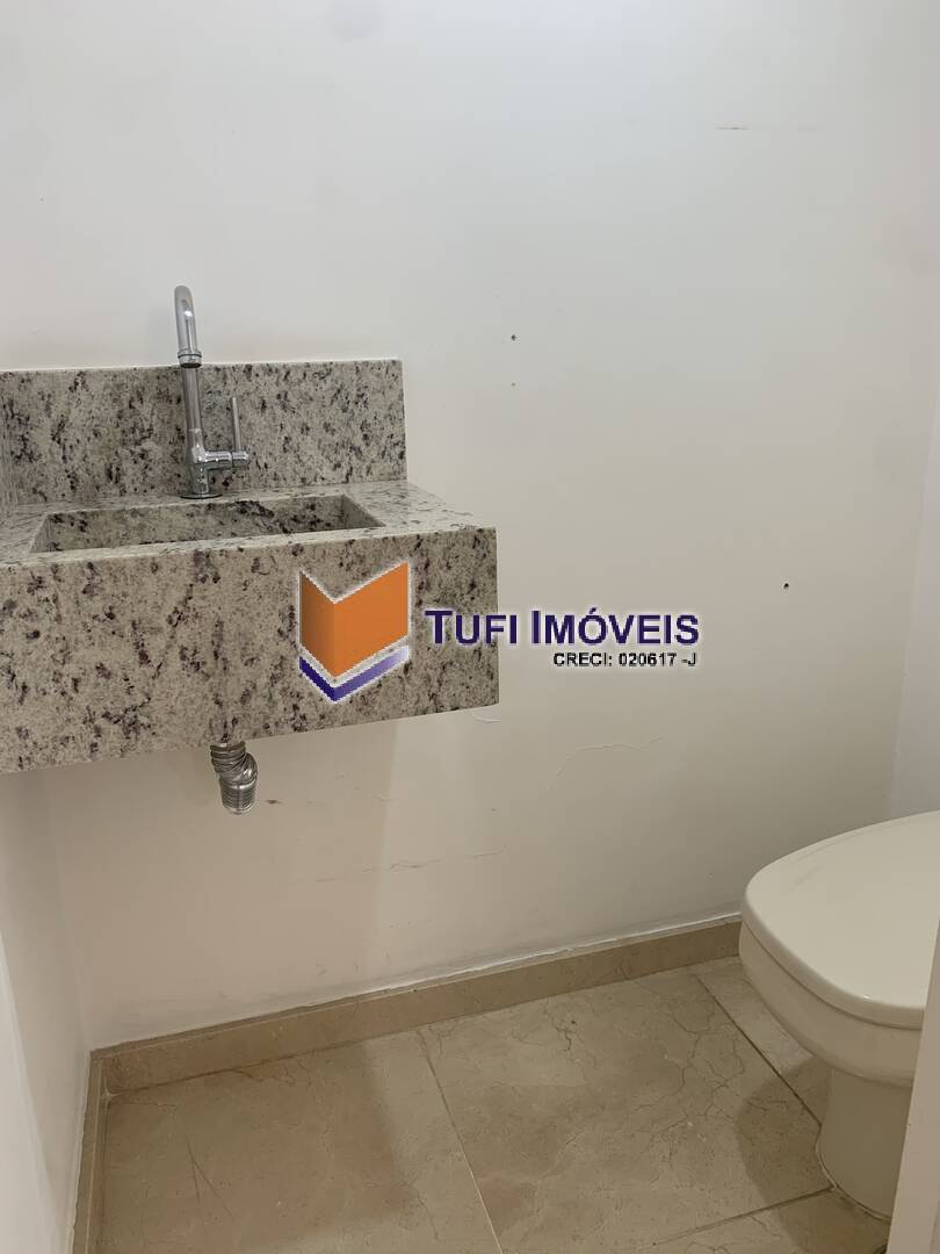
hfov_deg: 53.1
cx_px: 470
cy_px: 627
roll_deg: +2.0
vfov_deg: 67.3
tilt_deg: -16.0
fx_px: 941
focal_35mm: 26
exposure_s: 1/60
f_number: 1.8
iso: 50
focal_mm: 4.25
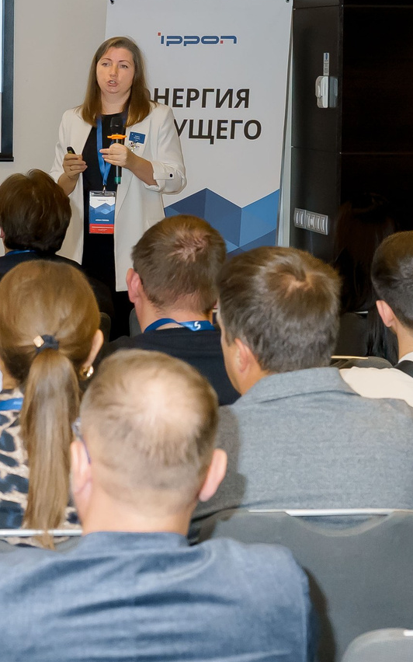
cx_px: 85
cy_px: 261
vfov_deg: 17.1
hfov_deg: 10.7
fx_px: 2199
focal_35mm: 122
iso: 1600
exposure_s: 1/125
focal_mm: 38
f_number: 4.5
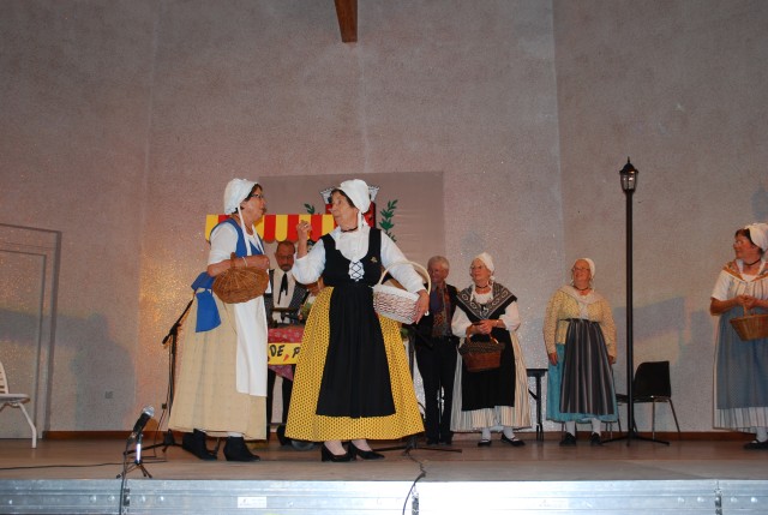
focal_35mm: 42
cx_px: 384
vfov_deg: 32.0
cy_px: 258
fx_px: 897
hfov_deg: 46.3
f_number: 4.5
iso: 320
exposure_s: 1/60
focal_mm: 28
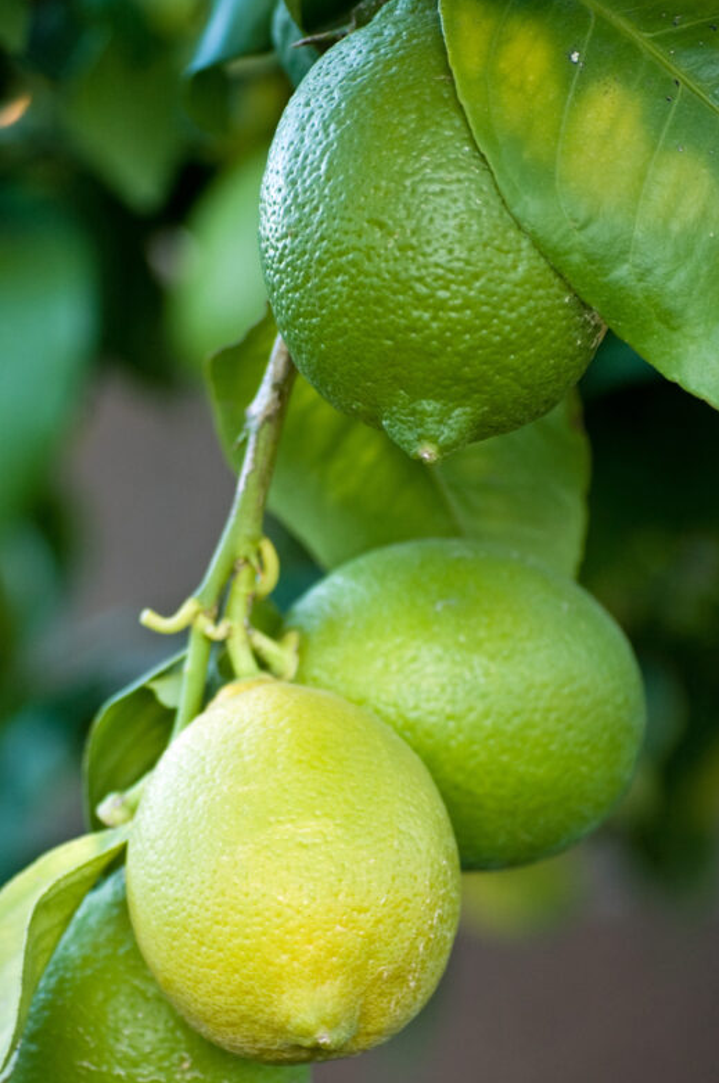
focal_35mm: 177
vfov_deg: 11.6
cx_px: 305
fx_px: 5314
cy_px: 595
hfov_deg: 7.7
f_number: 4.5
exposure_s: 1/25
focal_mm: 90
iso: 200
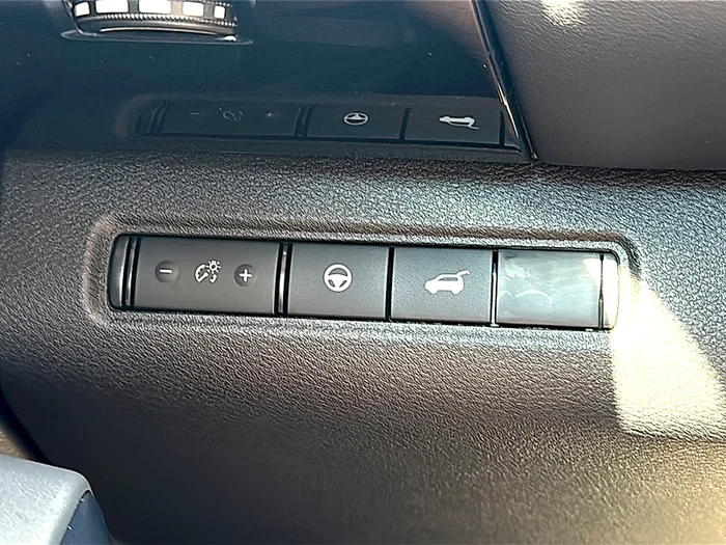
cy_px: 272
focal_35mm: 42
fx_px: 881
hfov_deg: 44.8
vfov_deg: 34.3
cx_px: 363
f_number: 1.78
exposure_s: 1/69
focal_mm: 6.86
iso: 250
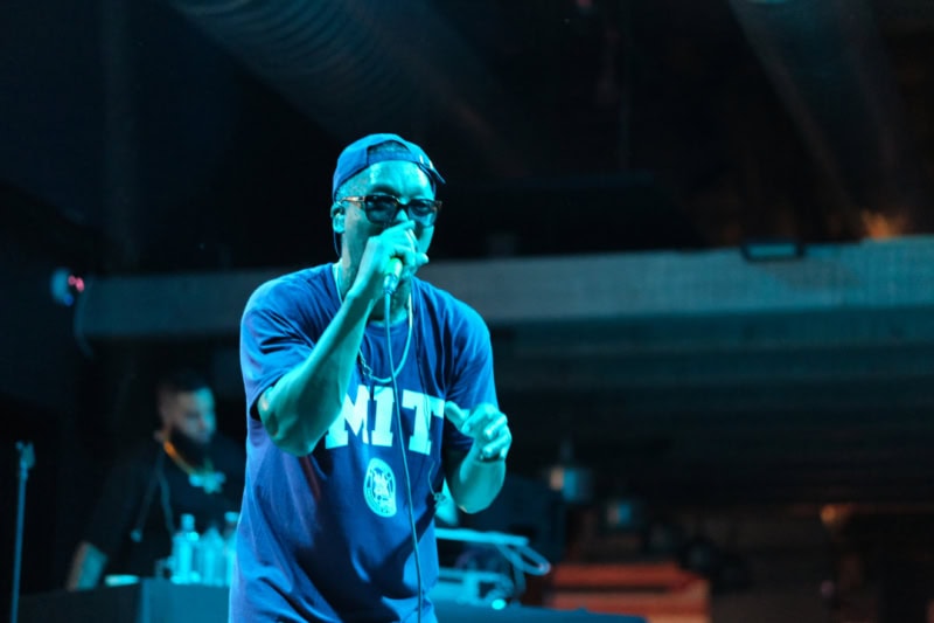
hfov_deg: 24.2
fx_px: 2179
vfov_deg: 16.3
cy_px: 312
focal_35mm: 84
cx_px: 467
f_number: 1.4
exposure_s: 1/150
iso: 8000
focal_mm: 56
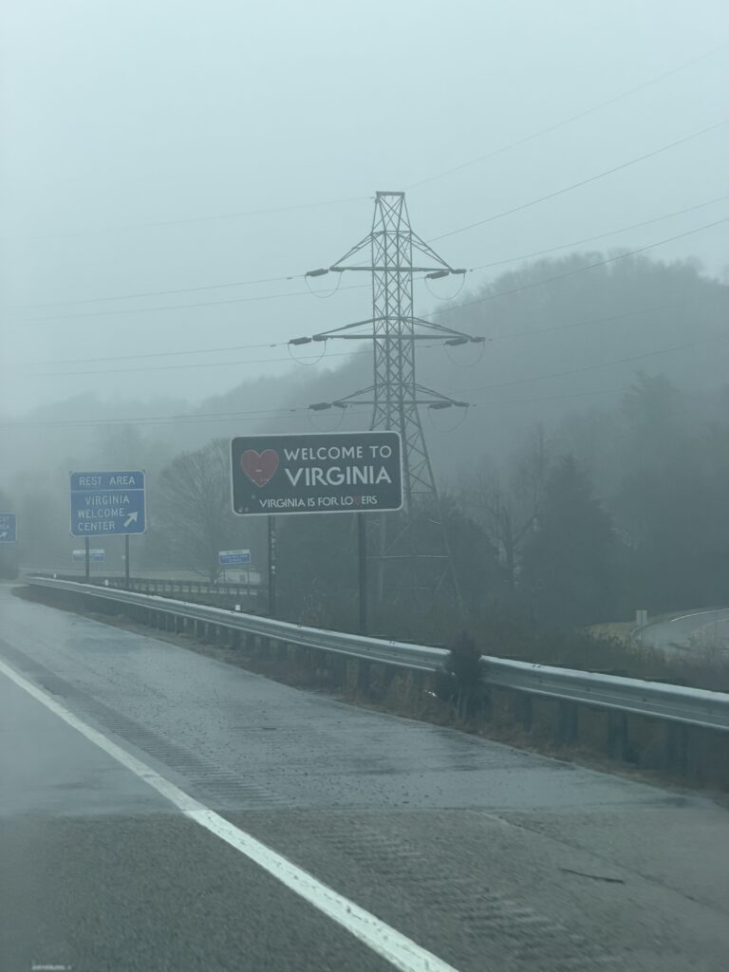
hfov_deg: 14.8
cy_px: 486
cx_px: 364
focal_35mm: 100
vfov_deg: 19.6
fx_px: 2808
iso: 50
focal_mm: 16.89
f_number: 2.8
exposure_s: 1/180
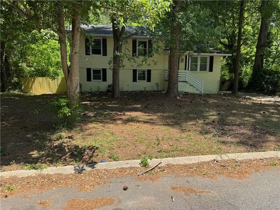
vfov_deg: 56.8
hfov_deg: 71.6
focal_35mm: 24
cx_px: 140
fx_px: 194
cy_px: 105
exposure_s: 1/1767
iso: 80
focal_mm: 6.76
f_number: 1.78
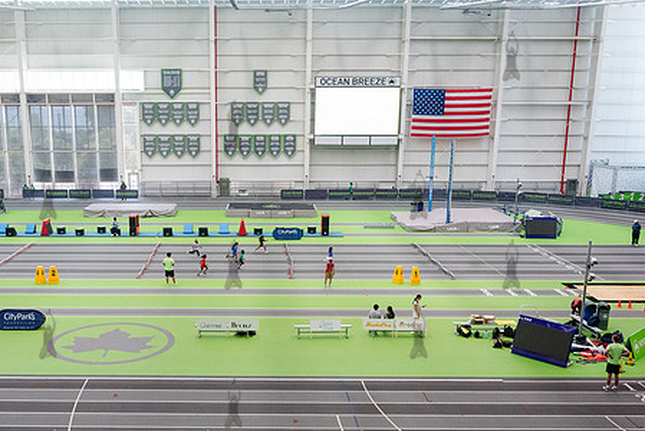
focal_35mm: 40
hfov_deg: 47.9
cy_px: 264
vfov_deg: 33.3
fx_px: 717
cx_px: 233
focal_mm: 31
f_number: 4
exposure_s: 1/1250
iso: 6400
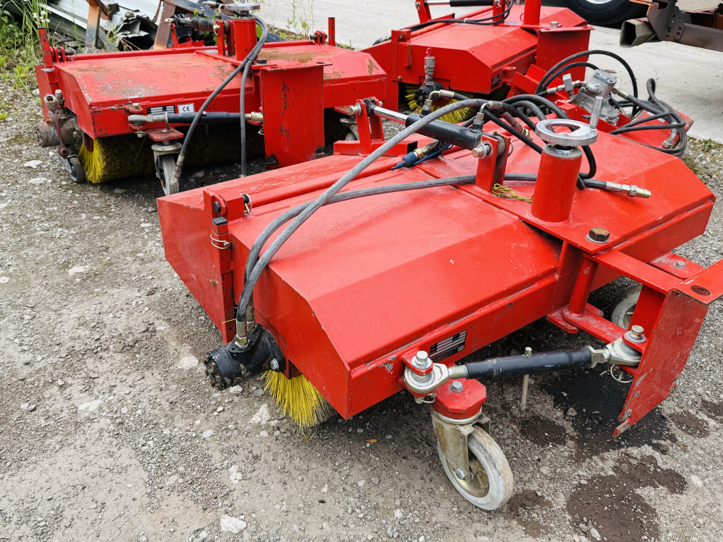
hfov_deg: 61.7
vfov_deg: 48.2
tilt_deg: -29.6
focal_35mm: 29
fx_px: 606
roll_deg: -2.8
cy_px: 250
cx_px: 357
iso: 80
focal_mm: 6.76
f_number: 1.78
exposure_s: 1/1727
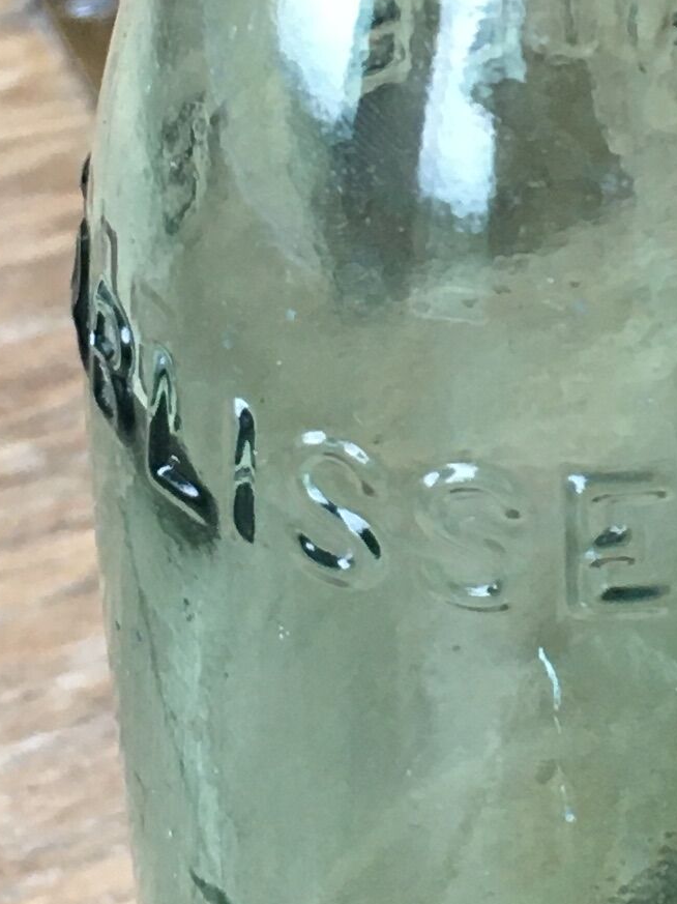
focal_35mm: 134
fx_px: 3497
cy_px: -50
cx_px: 591
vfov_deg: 14.4
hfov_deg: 11.0
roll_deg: +0.7
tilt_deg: -28.6
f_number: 2.2
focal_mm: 4.15
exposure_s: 1/33
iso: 100
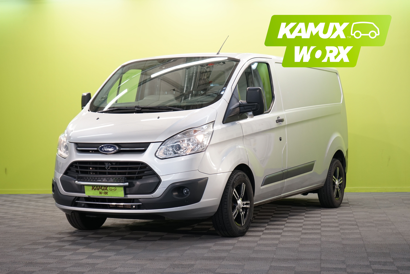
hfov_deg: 28.8
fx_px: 797
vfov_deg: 19.5
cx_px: 205
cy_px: 137
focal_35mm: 70
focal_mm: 70
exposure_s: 1/40
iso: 640
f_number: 5.6
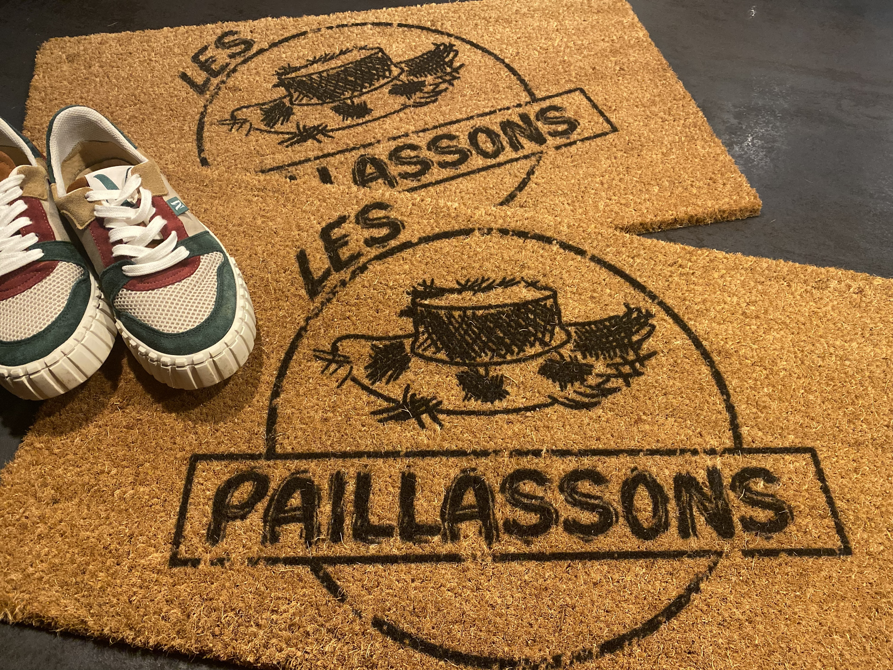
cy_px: 335
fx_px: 671
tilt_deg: -55.6
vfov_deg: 53.1
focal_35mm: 26
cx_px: 446
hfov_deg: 67.3
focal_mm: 4.25
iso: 400
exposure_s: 1/33
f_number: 1.8
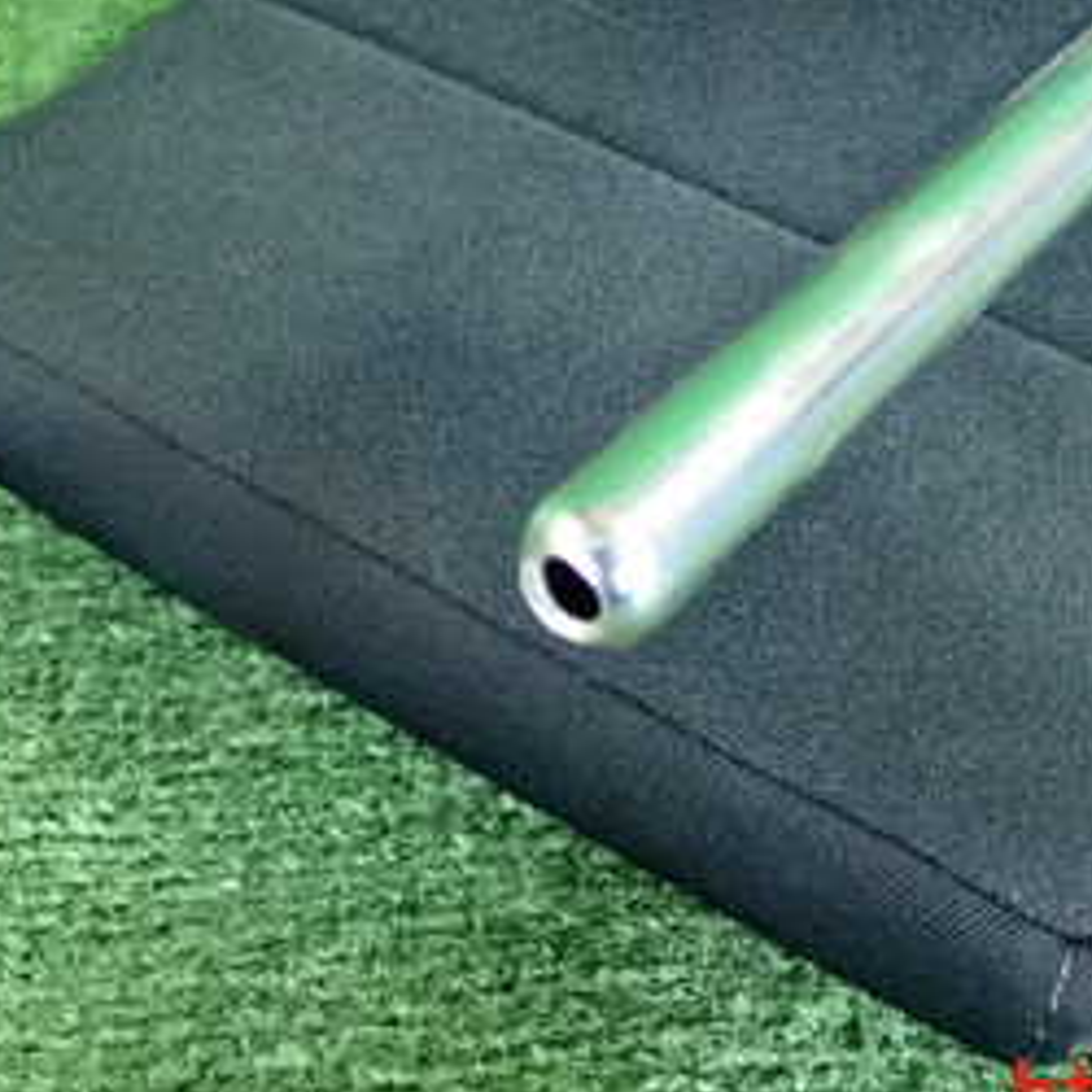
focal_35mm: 68
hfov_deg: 25.3
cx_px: 690
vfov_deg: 24.8
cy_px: 175
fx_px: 2427
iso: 2000
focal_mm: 5.79
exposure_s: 1/125
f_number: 2.4
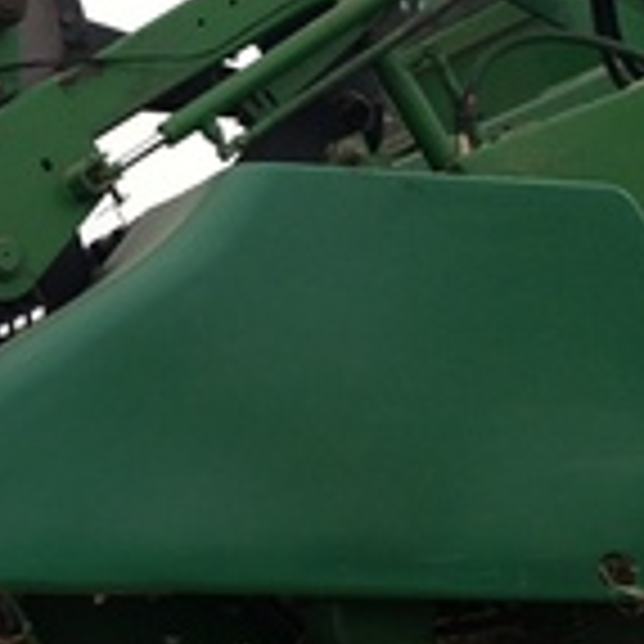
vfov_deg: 14.8
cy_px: 275
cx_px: -86
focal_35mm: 118
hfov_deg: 14.4
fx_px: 2484
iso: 64
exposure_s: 1/272
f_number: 2.4
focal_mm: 4.28
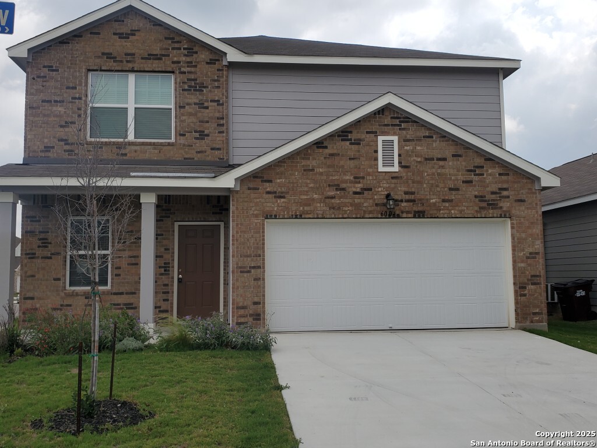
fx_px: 448
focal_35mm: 26
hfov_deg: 67.3
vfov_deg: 53.1
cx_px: 298
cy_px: 224
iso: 50
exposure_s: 1/1799
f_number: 2.4
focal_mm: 4.3
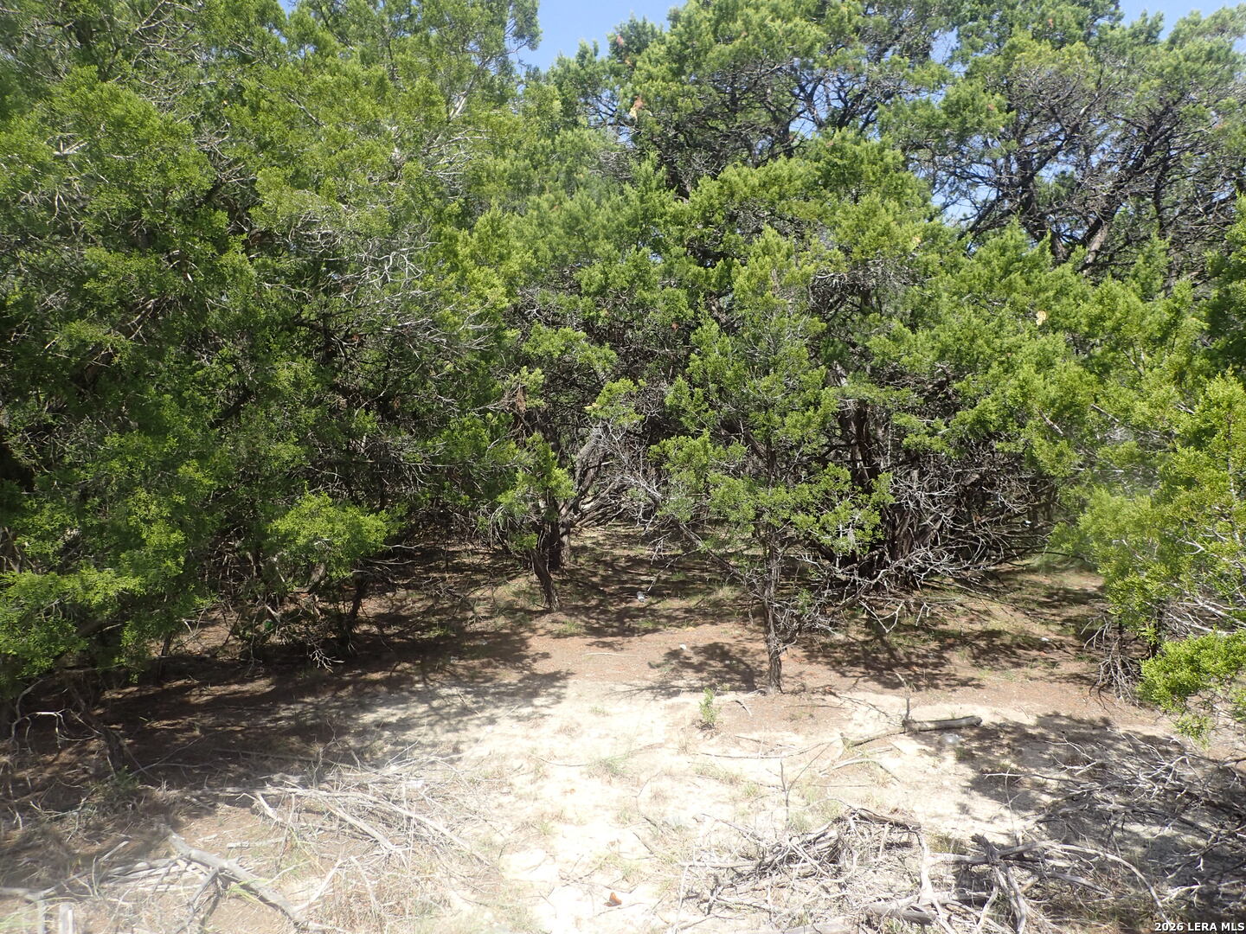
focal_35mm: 25
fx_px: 900
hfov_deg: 69.4
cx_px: 623
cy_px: 467
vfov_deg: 54.9
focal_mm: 4.5
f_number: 2.8
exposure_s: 1/640
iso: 100
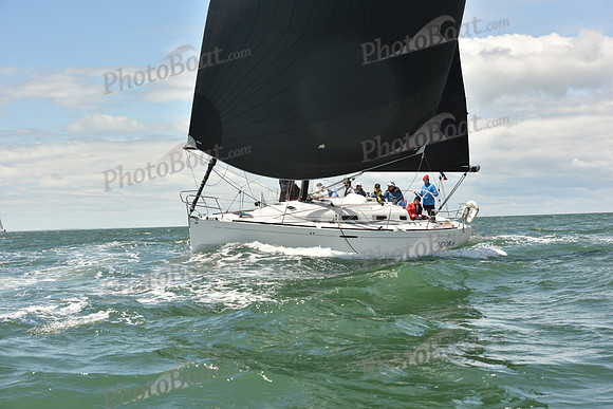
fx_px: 1277
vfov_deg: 18.2
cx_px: 306
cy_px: 204
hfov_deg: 27.0
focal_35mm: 75
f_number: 10
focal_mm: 75
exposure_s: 1/800
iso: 320
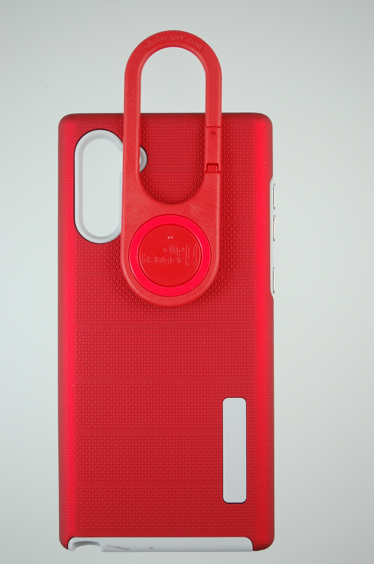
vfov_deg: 35.1
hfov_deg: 23.7
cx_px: 187
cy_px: 282
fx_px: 891
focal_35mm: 57
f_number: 5.3
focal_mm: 38
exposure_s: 1/30
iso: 400
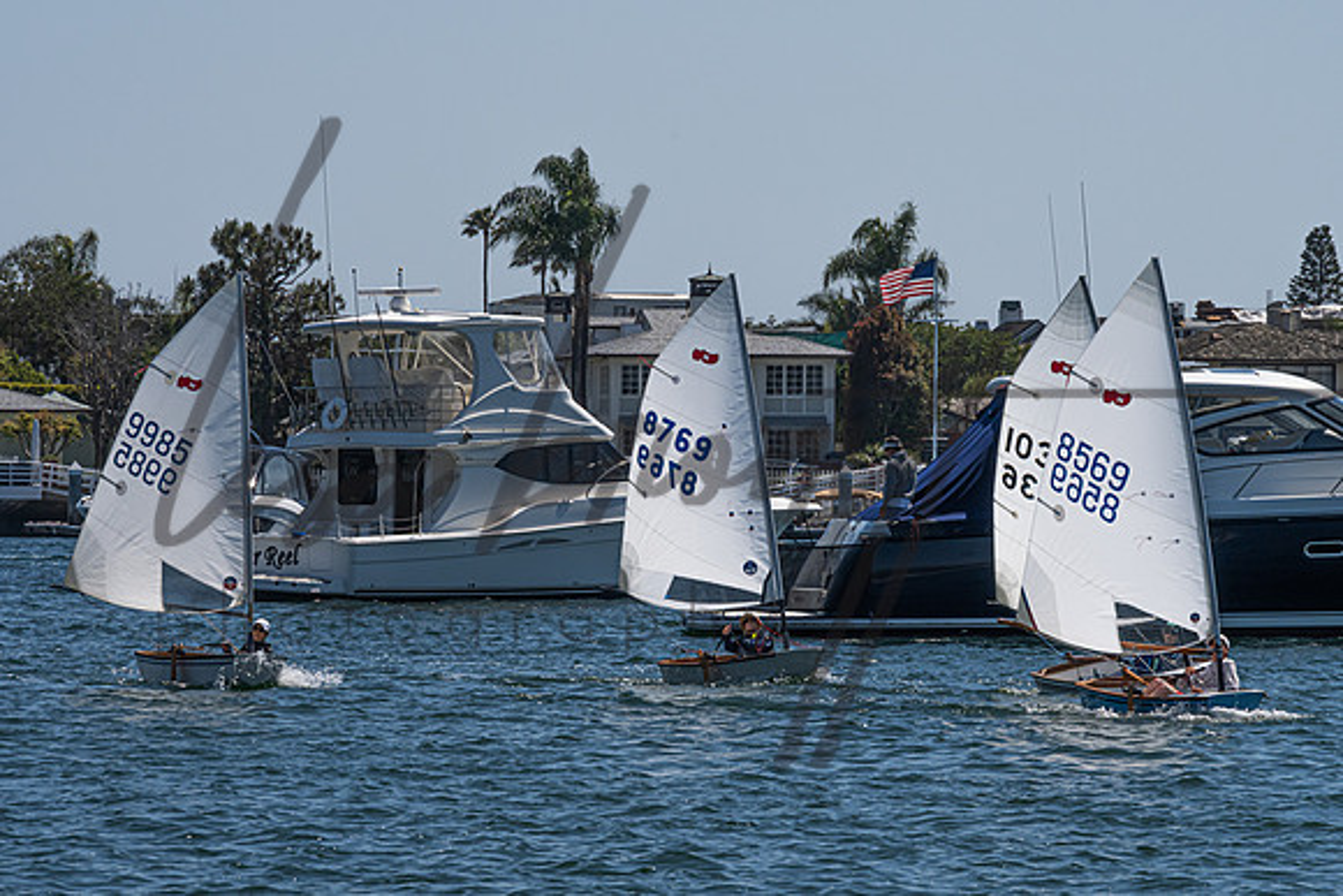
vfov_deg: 5.1
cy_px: 414
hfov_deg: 7.6
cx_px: 719
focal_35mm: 270
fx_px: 10090
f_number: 16
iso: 250
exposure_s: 1/800
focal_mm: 200
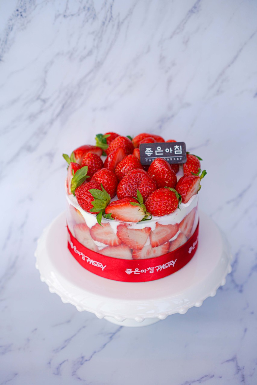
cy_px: 192
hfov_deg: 24.6
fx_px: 589
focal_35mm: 55
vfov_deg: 36.3
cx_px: 128
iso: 125
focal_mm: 55
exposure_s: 1/160
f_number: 4
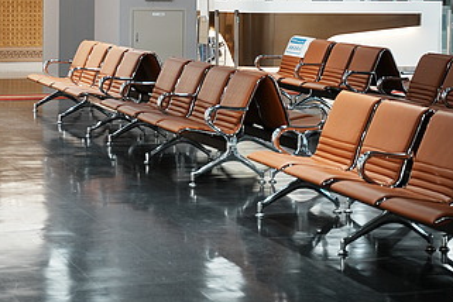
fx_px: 1371
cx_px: 107
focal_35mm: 109
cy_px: -11
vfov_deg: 12.4
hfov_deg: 18.6
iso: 320
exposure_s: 1/50
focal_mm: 44.8
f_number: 2.8
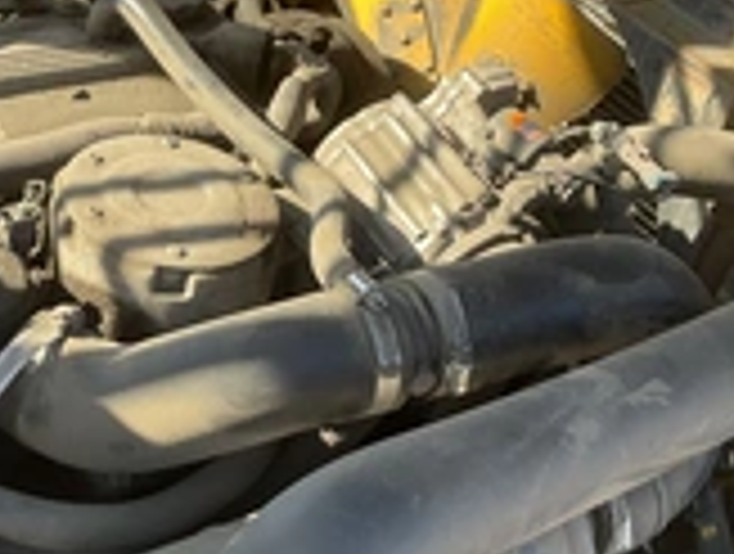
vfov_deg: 20.8
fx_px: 1509
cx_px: 270
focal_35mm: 71
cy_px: 329
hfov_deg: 27.2
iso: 20
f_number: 1.8
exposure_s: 1/180
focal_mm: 3
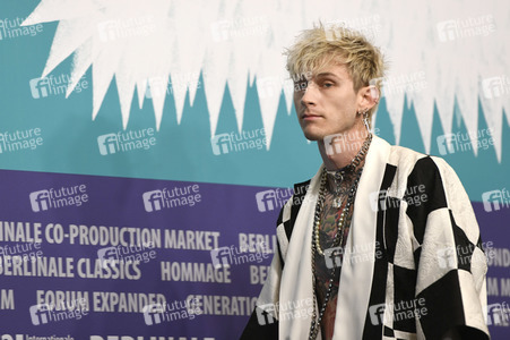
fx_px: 2831
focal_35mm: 200
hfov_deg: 10.3
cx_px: 255
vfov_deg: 6.9
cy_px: 170
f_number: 3.5
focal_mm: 200
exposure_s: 1/200
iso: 1000
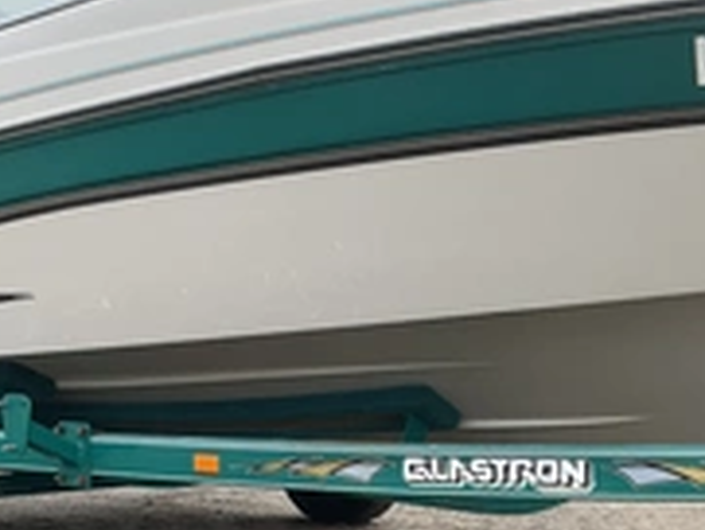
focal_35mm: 64
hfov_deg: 30.2
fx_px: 1304
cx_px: 374
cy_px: 468
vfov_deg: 22.5
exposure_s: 1/486
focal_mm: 3
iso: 25
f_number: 1.8
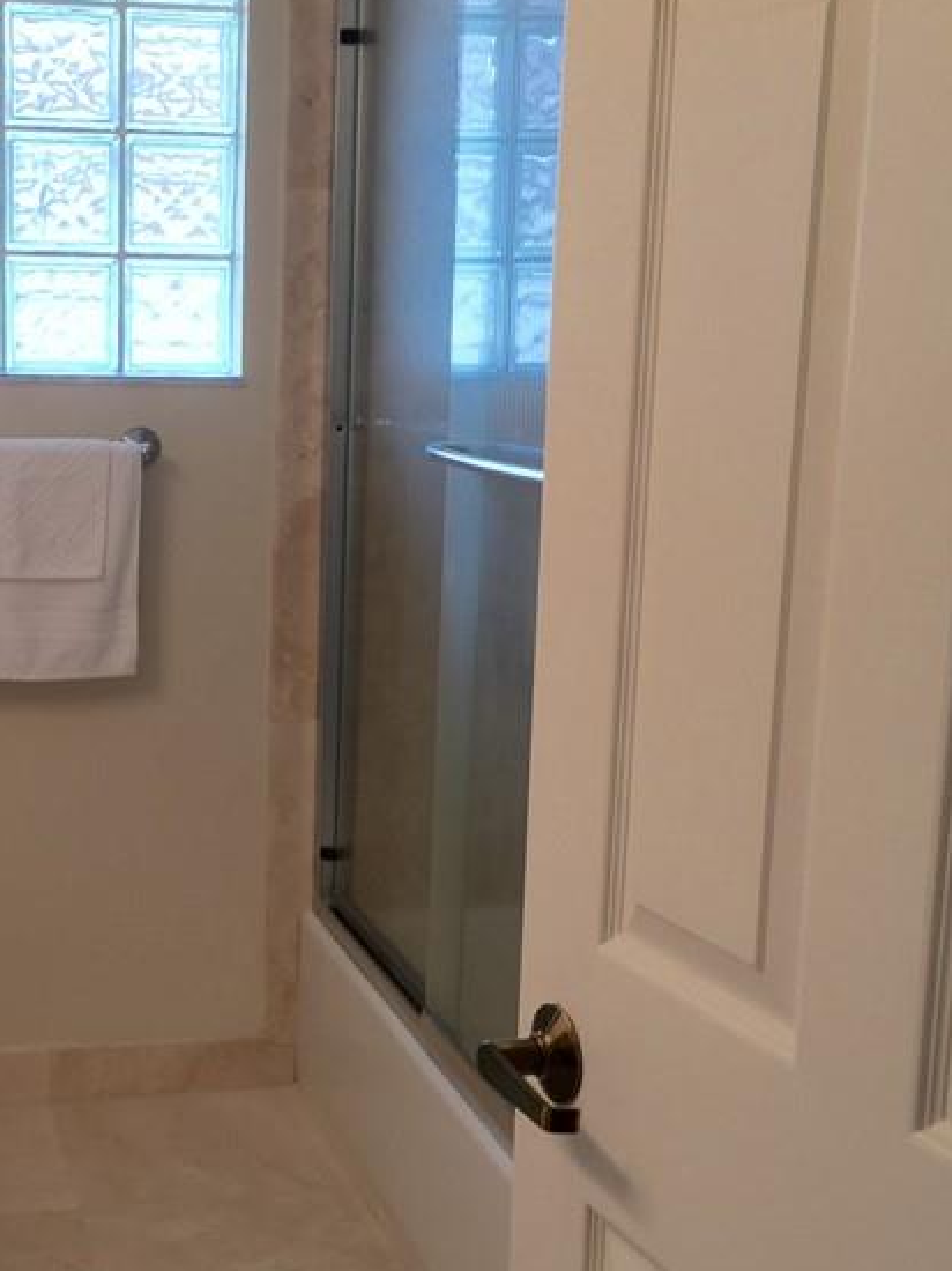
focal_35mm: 54
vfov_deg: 35.4
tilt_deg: -10.8
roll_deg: -1.6
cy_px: 760
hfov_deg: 26.6
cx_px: 220
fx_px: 1982
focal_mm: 4.15
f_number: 2.2
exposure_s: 1/60
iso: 32
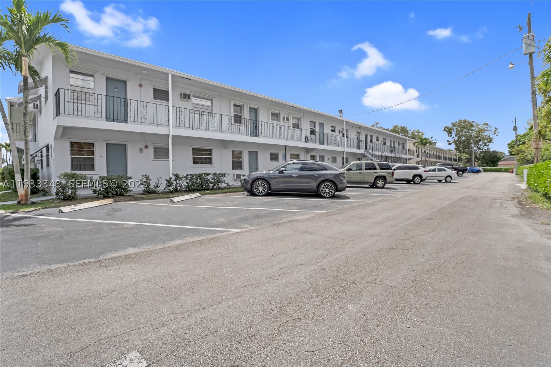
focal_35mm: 16
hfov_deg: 96.7
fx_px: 245
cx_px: 276
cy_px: 184
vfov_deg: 73.7
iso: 100
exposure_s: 1/400
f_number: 8
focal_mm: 16
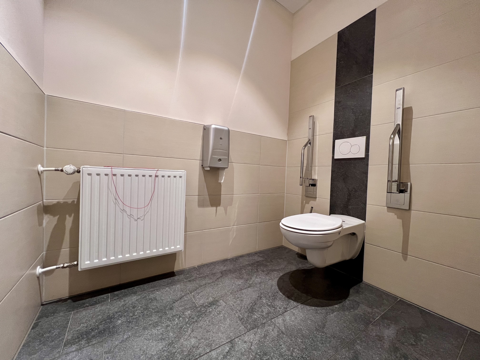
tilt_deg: -1.8
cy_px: 180
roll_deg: -2.1
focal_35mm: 13
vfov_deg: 89.9
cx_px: 240
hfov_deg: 106.2
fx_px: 180
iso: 250
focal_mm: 1.57
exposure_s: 1/50
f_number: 1.8
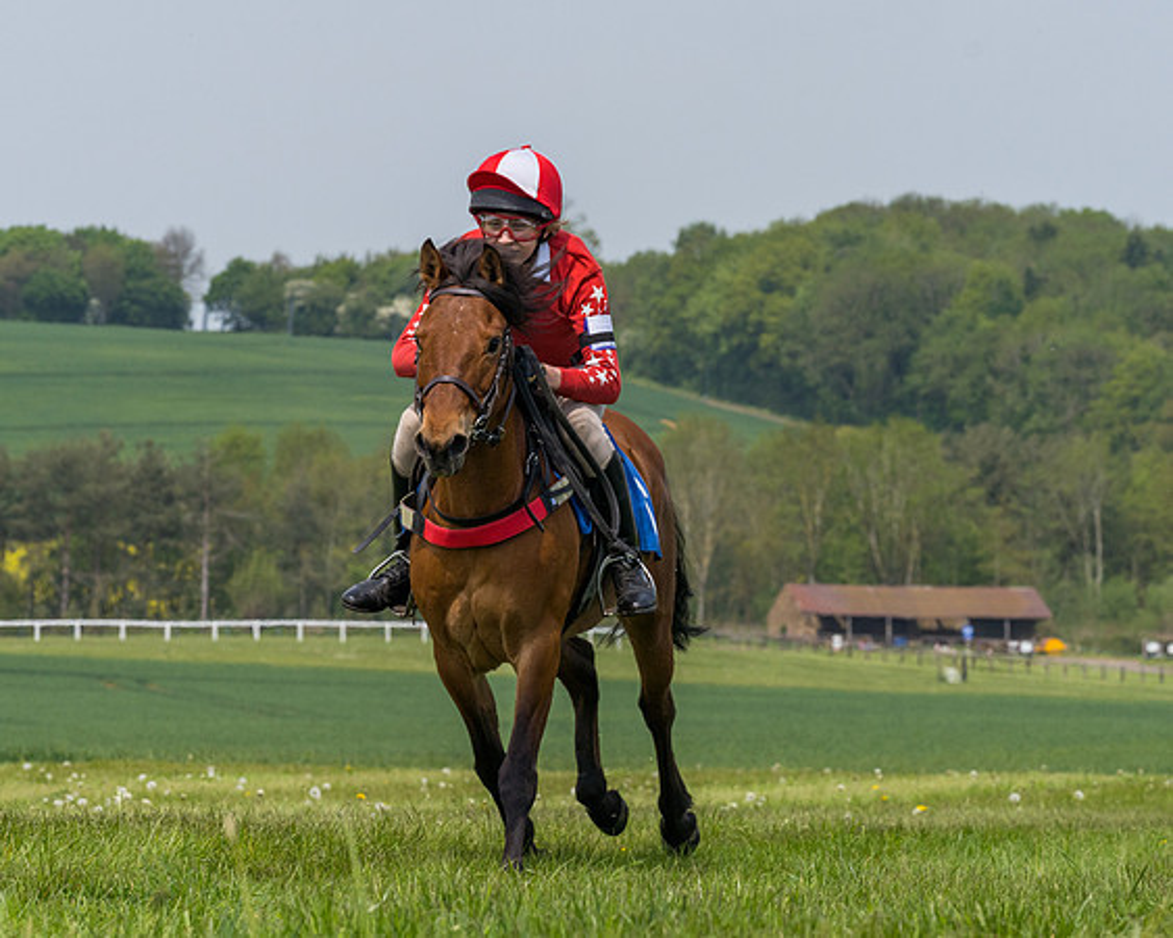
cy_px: 318
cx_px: 586
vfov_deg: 7.1
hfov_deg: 8.9
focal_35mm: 218
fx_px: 7555
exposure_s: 1/2000
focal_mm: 135
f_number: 9
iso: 400
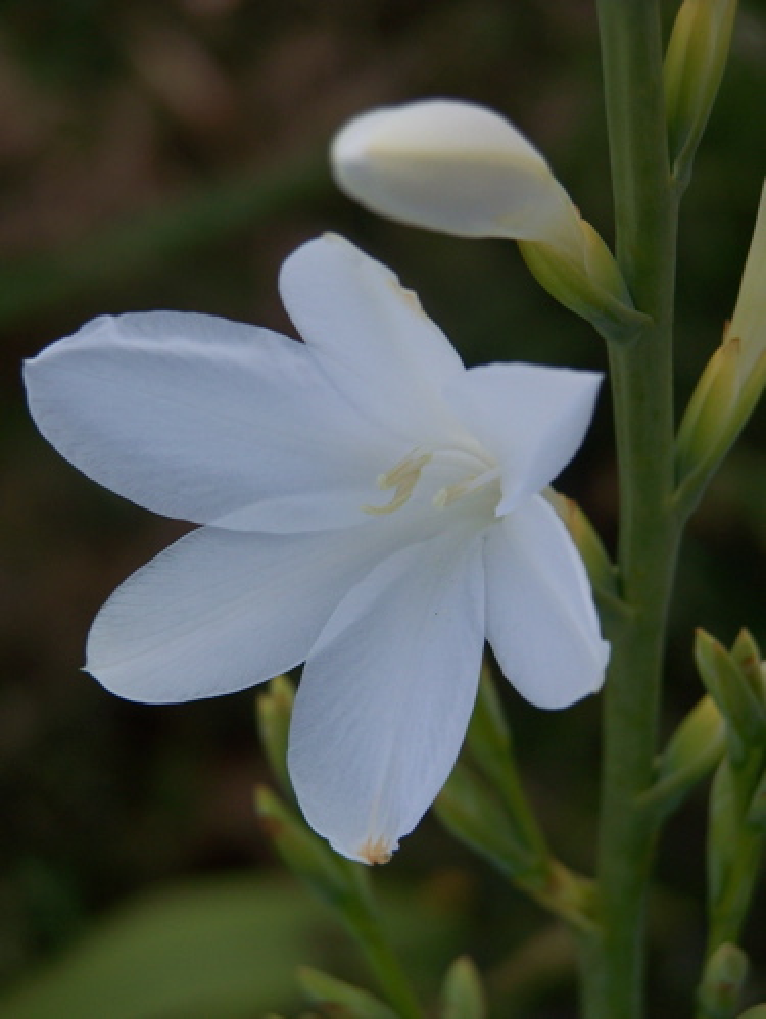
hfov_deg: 10.7
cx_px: 383
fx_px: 4096
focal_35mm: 139
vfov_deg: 14.2
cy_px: 510
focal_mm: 23.1
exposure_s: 1/800
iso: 80
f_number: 3.2
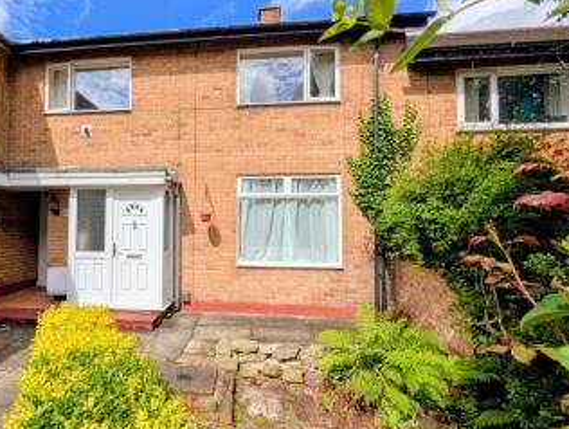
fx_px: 263
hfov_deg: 92.4
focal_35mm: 16
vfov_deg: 78.3
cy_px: 214
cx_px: 212
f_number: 1.7
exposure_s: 1/3077
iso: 48
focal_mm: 2.02
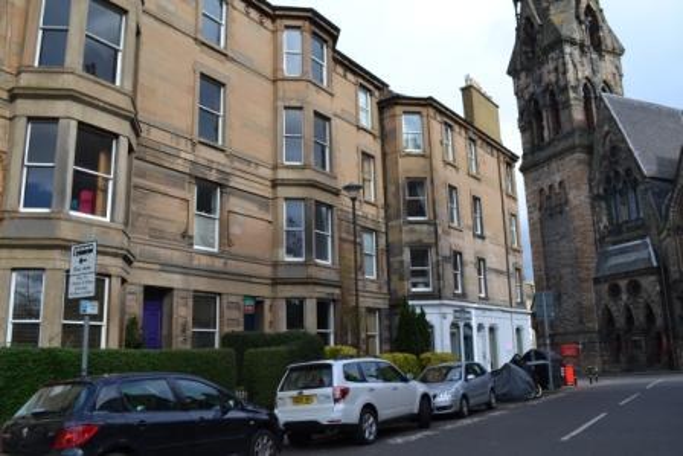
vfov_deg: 43.6
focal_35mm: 30
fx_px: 569
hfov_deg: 61.9
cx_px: 342
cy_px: 228
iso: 100
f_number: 7.1
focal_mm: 20
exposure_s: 1/200
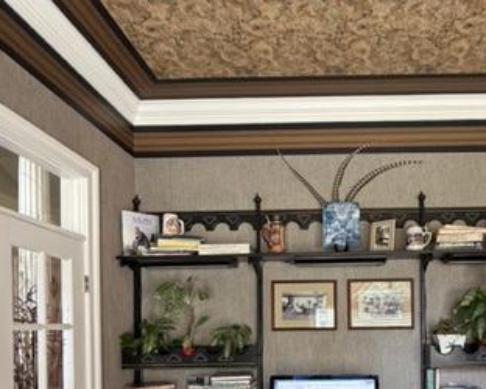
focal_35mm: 28
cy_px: 331
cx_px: 333
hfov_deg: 60.3
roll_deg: -0.3
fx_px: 403
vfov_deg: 47.6
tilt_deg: +0.1
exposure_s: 1/99
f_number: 2.2
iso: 320
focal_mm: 2.22
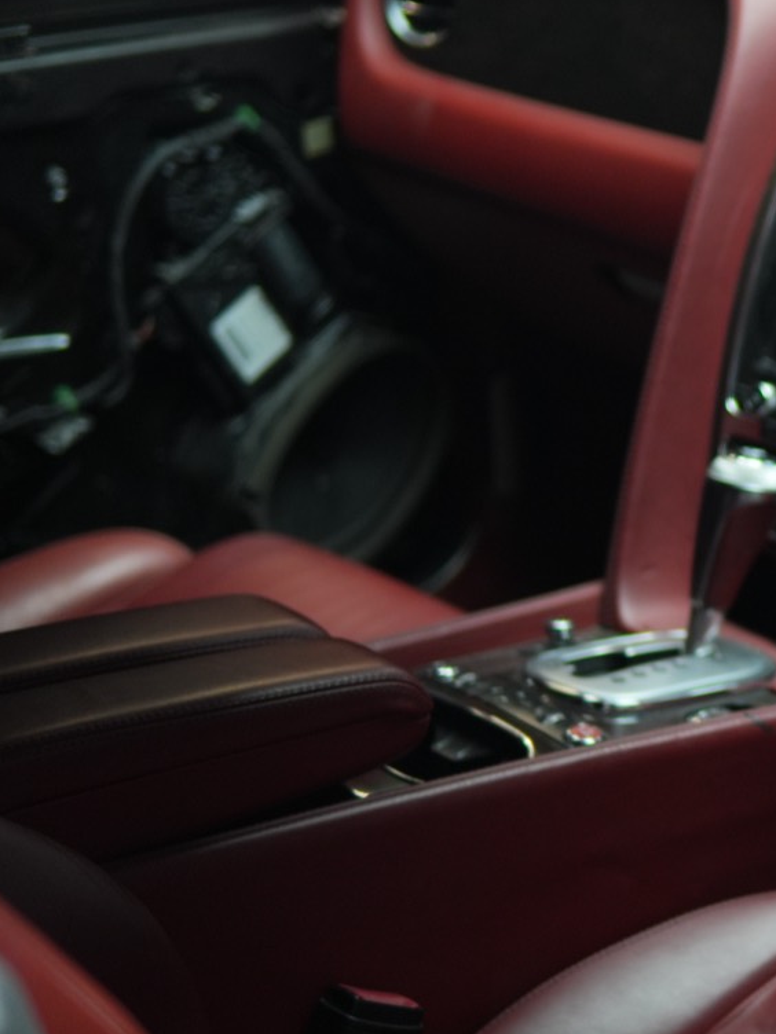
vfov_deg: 21.3
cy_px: 473
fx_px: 2750
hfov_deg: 15.2
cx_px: 1046
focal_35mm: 92
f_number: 1.4
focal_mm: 30
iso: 400
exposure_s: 1/160
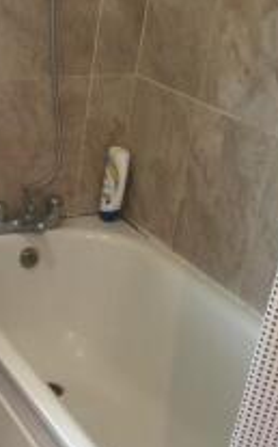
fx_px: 790
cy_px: 310
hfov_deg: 19.5
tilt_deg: -26.4
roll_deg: -4.9
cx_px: 9
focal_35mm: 65
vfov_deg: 31.2
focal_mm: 4.15
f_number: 2.2
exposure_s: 1/17
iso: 50
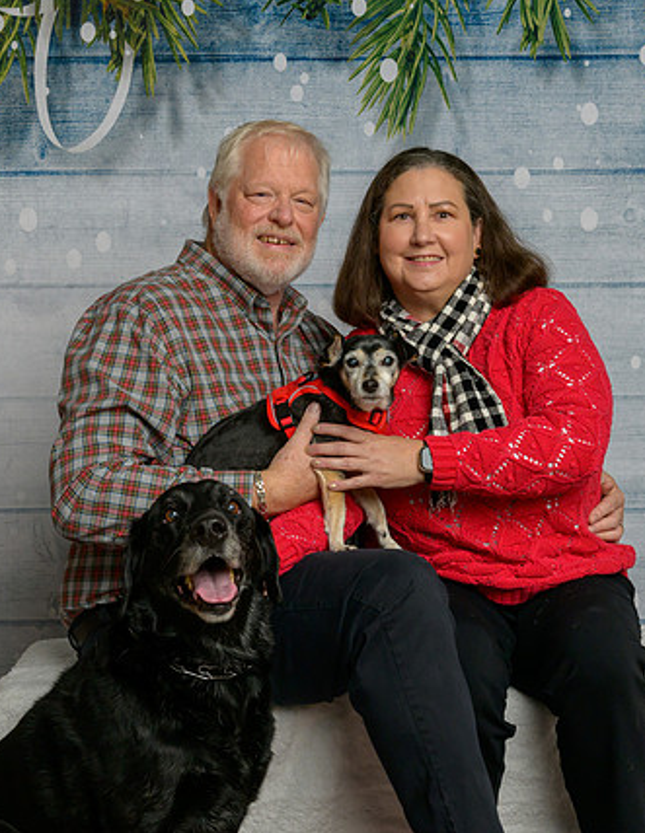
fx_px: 1608
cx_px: 342
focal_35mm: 66
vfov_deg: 29.1
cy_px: 443
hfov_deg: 22.7
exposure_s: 1/125
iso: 400
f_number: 10
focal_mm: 38
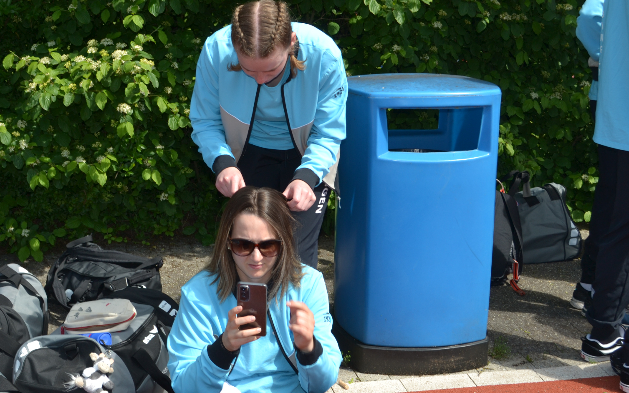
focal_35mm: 54
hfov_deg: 37.3
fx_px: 926
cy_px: 228
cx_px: 236
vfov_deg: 24.0
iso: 100
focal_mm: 26
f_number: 6.3
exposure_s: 1/200
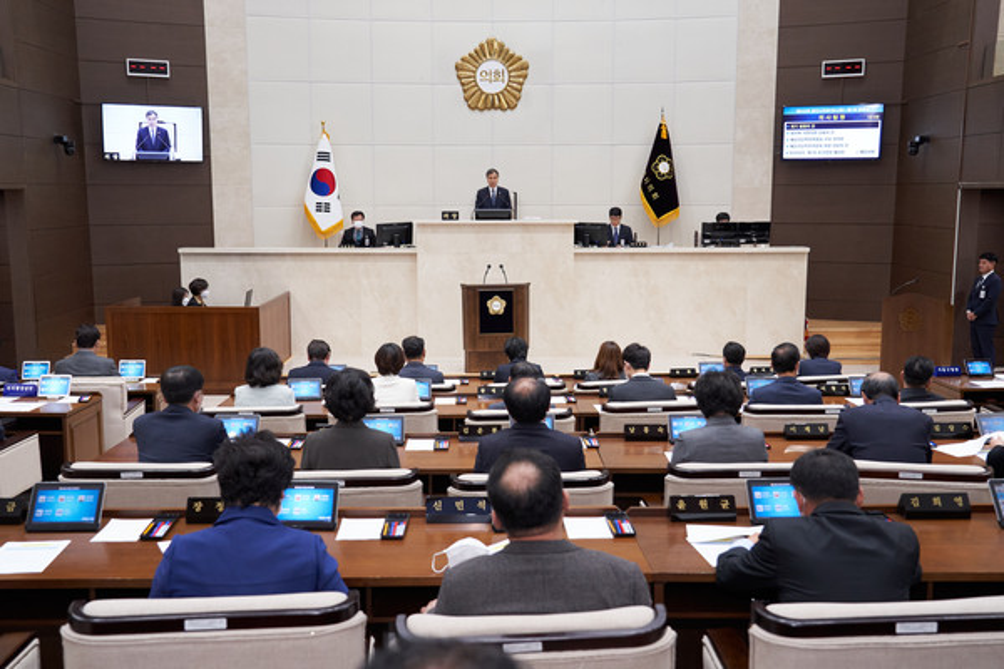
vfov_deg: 37.9
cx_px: 502
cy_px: 334
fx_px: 976
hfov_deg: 54.4
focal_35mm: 35
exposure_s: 1/160
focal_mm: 35
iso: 3200
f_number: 4.5
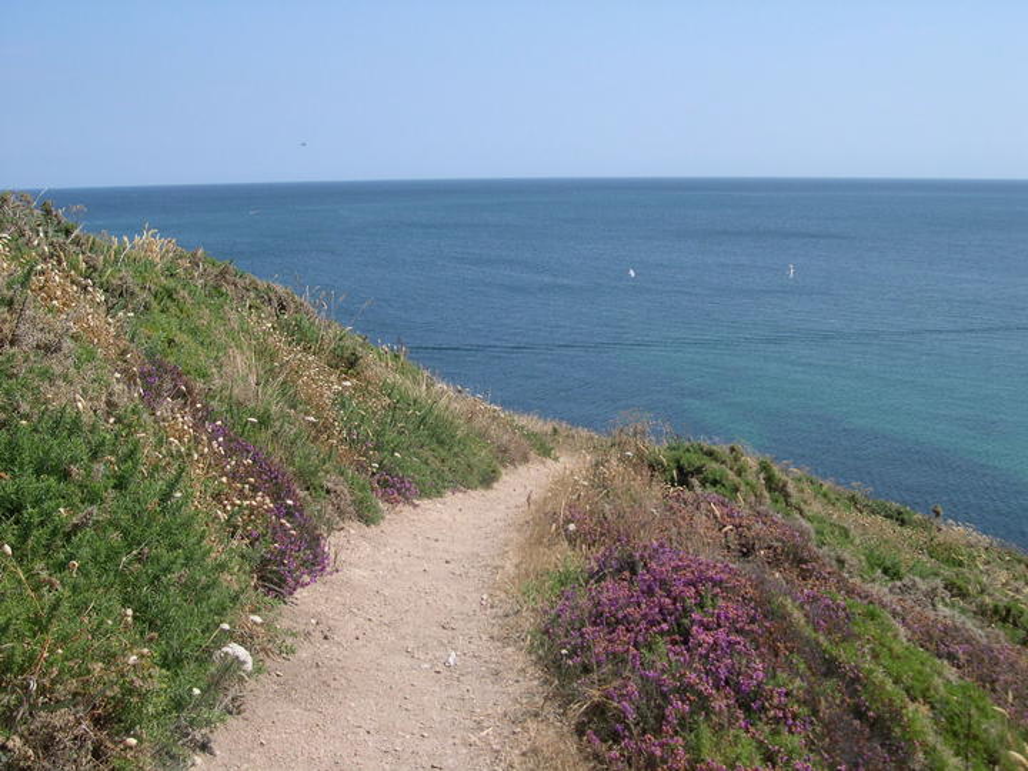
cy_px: 386
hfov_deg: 49.0
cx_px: 514
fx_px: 1128
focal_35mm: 38
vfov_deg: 37.7
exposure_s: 1/191
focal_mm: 8
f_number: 7.6
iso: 100
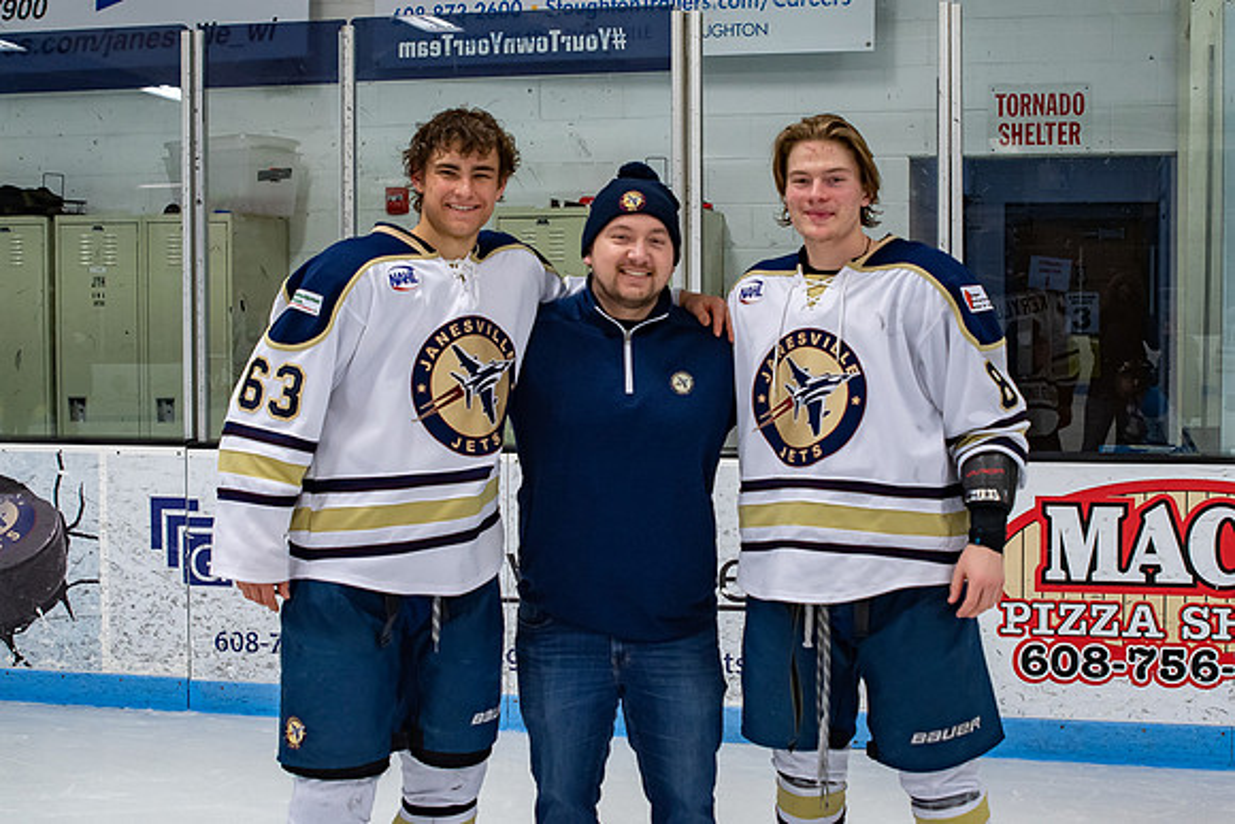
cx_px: 680
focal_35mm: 54
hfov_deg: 36.8
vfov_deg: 25.0
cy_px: 406
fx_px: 1856
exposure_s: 1/250
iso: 400
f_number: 4.5
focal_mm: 29
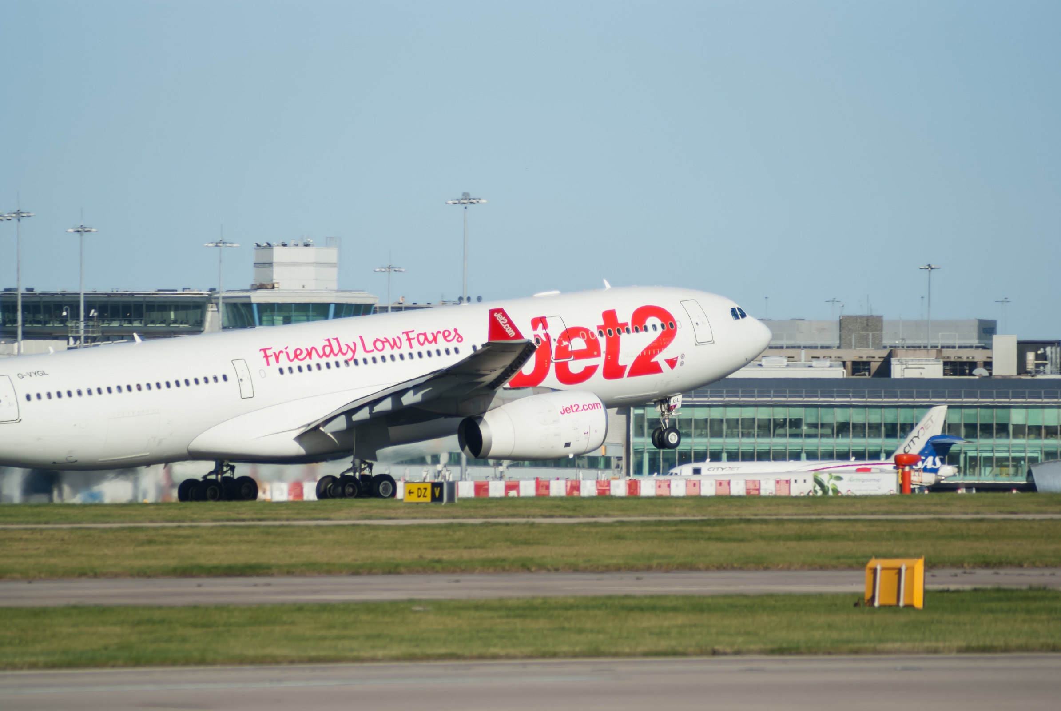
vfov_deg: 3.1
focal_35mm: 450
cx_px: 530
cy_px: 356
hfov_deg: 4.6
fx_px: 13280
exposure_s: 1/800
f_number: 7.1
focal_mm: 300
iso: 100
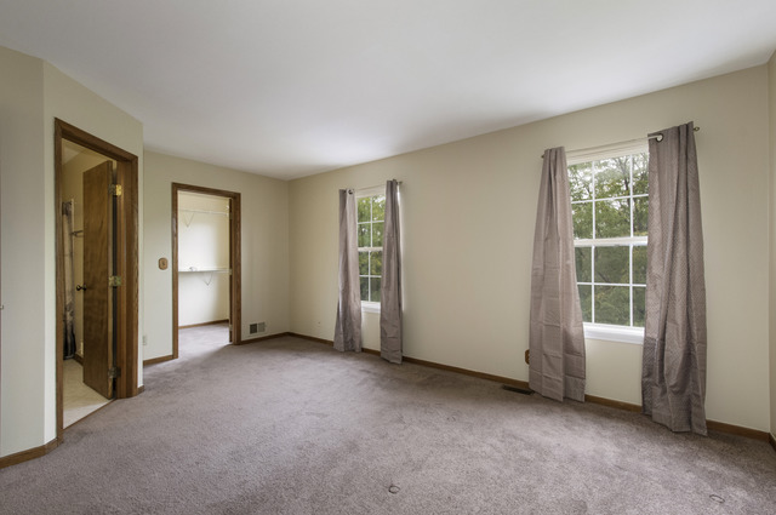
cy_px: 258
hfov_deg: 100.5
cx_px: 388
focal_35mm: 15
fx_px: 323
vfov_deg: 77.2
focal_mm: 10
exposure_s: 1/125
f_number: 9
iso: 640
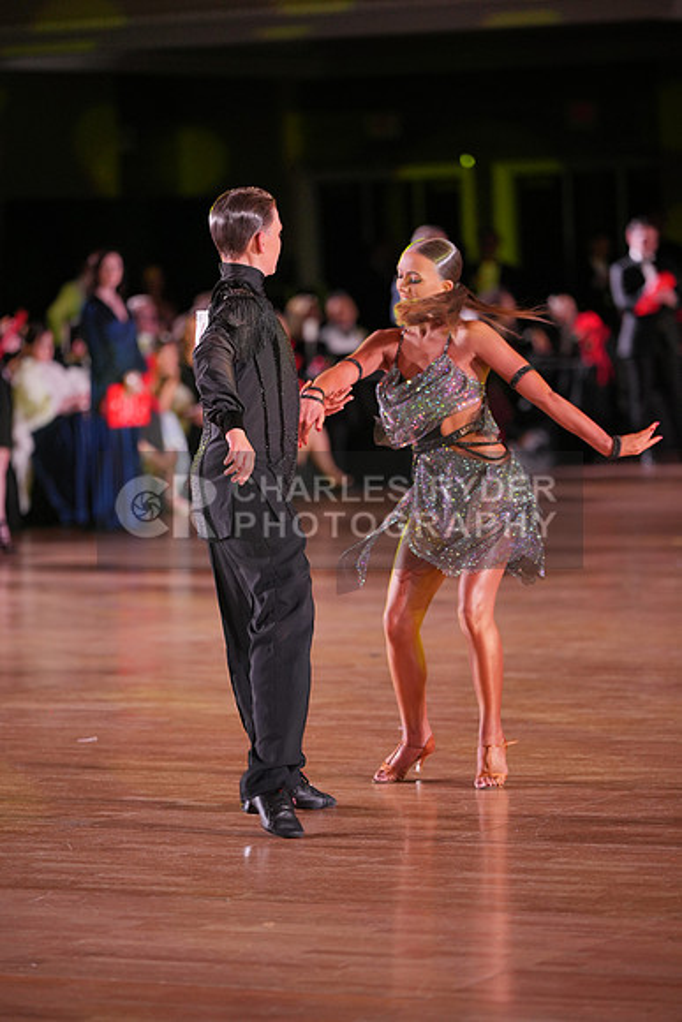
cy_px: 511
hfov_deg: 8.9
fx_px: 4402
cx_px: 341
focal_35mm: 155
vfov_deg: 13.2
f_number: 2.8
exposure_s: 1/400
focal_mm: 155
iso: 1250
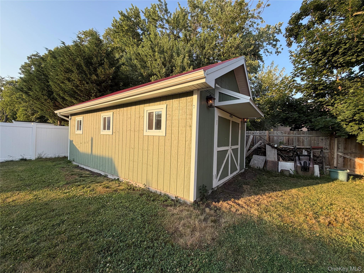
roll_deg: -1.9
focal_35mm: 14
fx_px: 147
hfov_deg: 102.1
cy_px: 136
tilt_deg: +0.3
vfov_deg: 85.7
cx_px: 182
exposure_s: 1/502
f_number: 2.2
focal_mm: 2.22
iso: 64
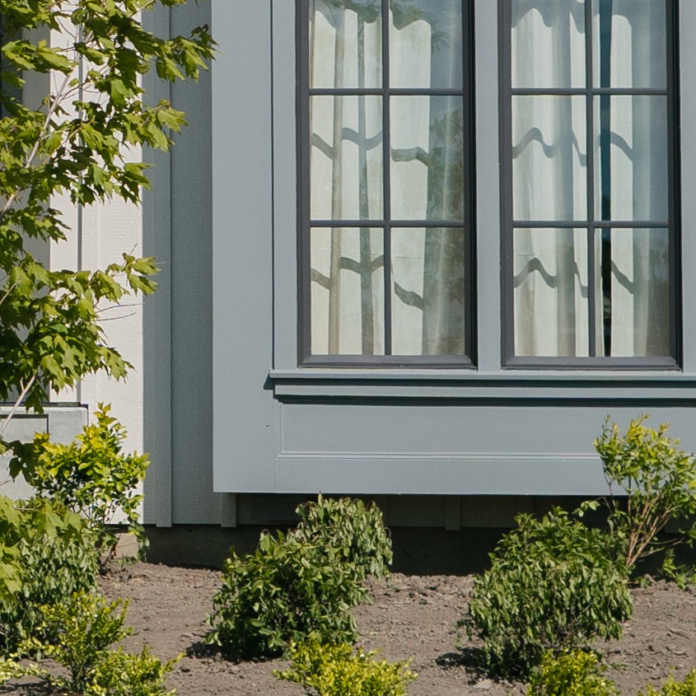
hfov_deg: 5.8
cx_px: -636
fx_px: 6688
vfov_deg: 5.9
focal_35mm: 294
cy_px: -302
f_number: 5
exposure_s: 1/2500
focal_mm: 50
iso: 250
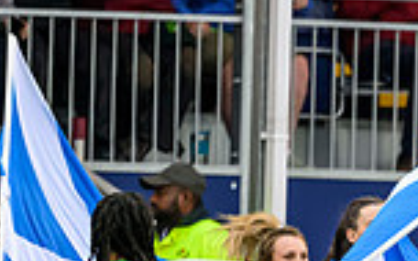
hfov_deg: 1.3
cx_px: 770
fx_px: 17760
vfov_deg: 0.8
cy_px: 455
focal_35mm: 1559
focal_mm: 400
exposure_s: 1/1600
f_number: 3.2
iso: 4000
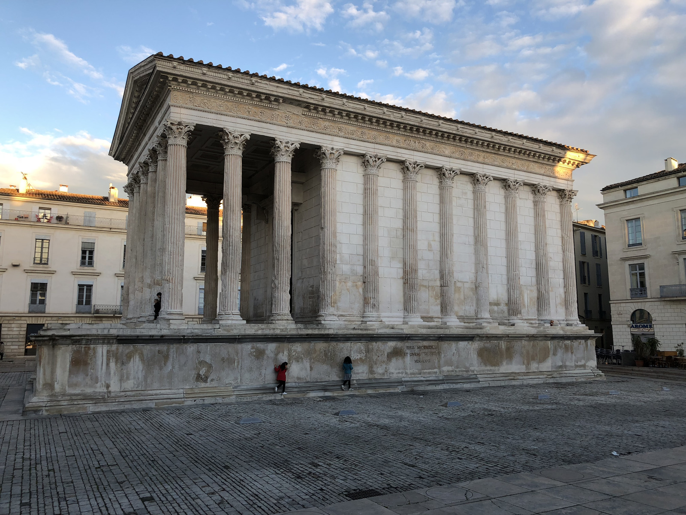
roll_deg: +0.6
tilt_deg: +8.2
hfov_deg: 63.4
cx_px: 343
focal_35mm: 28
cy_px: 258
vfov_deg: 49.7
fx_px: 555
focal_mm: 4
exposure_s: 1/172
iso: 20
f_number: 1.8
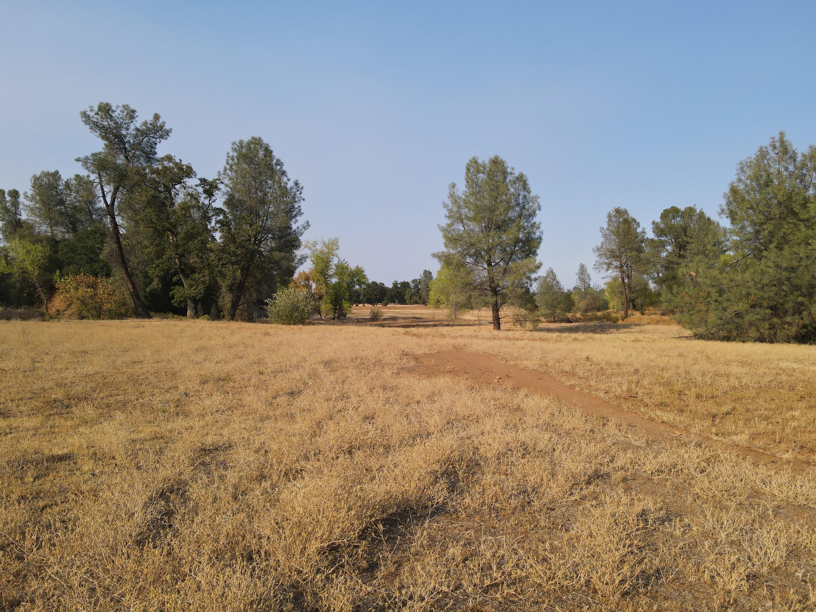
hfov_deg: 71.6
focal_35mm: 24
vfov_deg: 56.8
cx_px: 408
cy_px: 306
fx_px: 566
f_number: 2.8
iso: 100
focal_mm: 4.5
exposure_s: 1/640
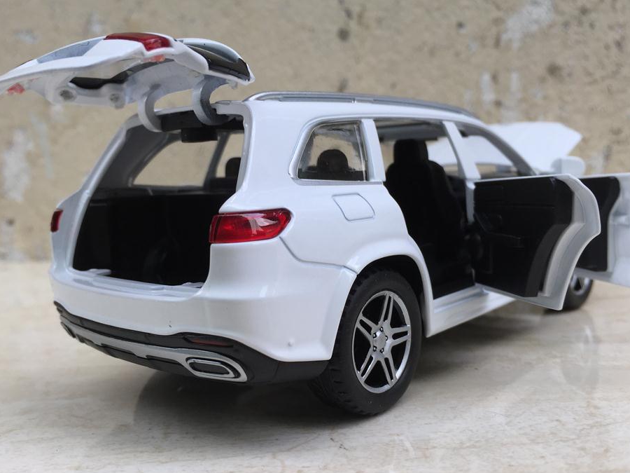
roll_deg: -0.7
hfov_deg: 55.3
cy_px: 224
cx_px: 300
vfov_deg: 42.9
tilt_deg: -6.1
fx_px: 601
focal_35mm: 33
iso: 32
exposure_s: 1/324
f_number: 2.2
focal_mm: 4.15
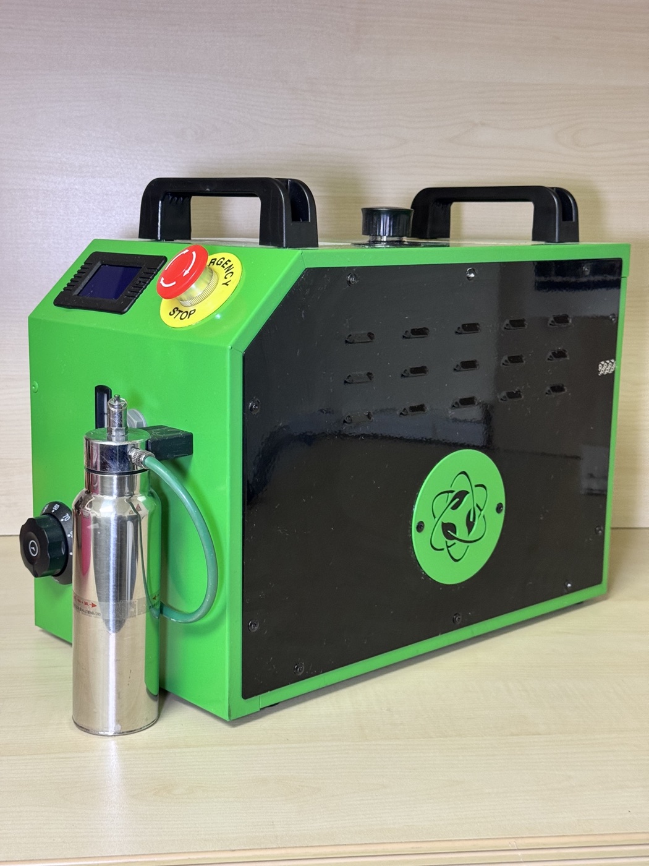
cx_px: 324
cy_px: 433
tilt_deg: -10.8
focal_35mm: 48
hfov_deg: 30.3
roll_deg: -0.8
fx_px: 1200
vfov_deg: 39.7
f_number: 1.78
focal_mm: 6.76
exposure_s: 1/60
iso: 200
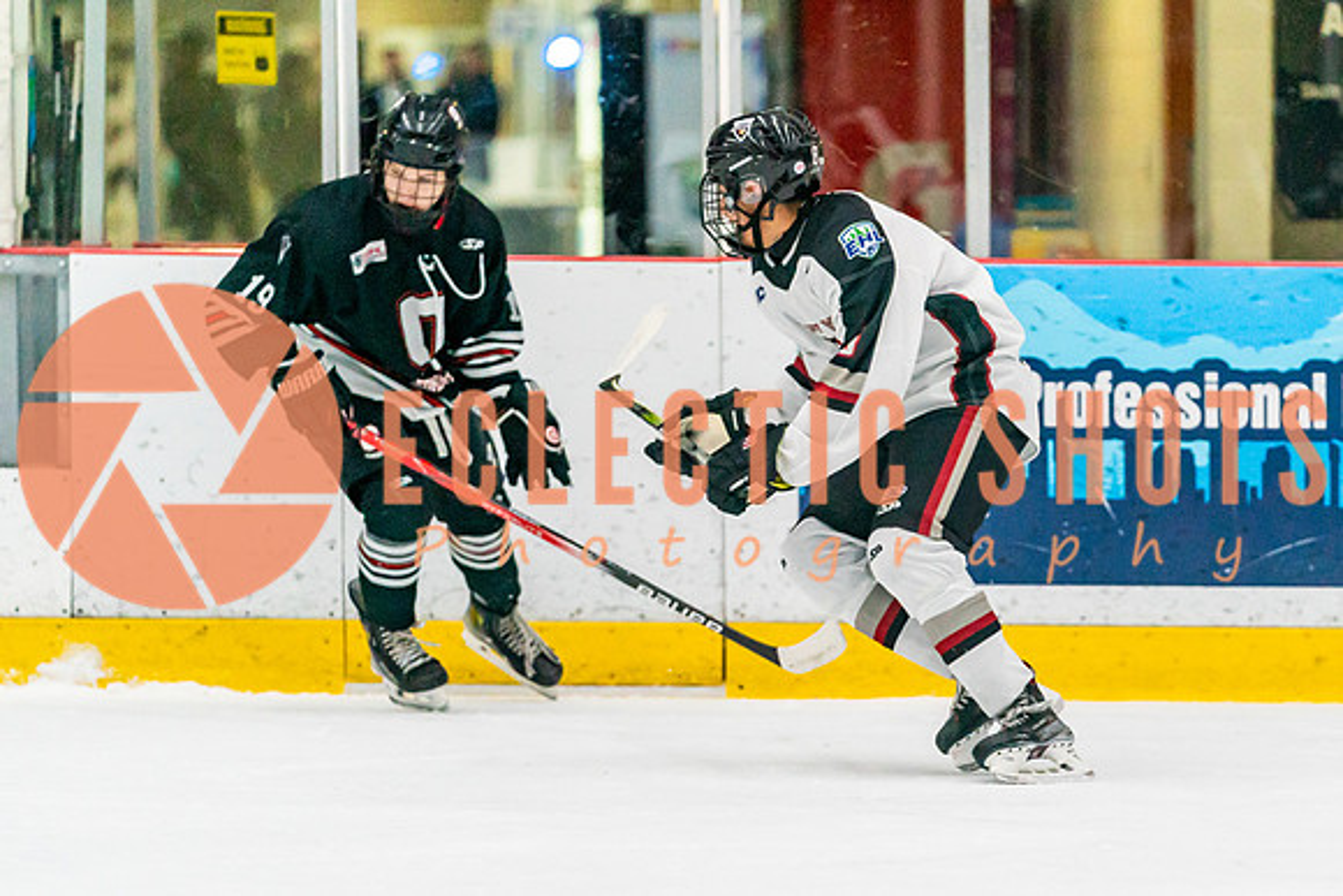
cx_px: 856
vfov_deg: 4.7
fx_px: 10994
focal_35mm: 295
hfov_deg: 7.0
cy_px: 589
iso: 3200
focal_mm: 200
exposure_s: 1/1250
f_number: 2.8
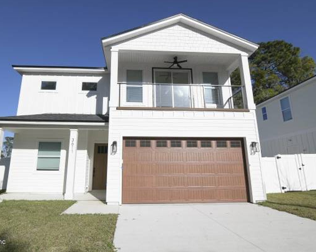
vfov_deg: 70.7
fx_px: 178
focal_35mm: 19
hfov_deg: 82.9
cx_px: 138
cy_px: 120
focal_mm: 11
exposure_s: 1/400
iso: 125
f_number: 8
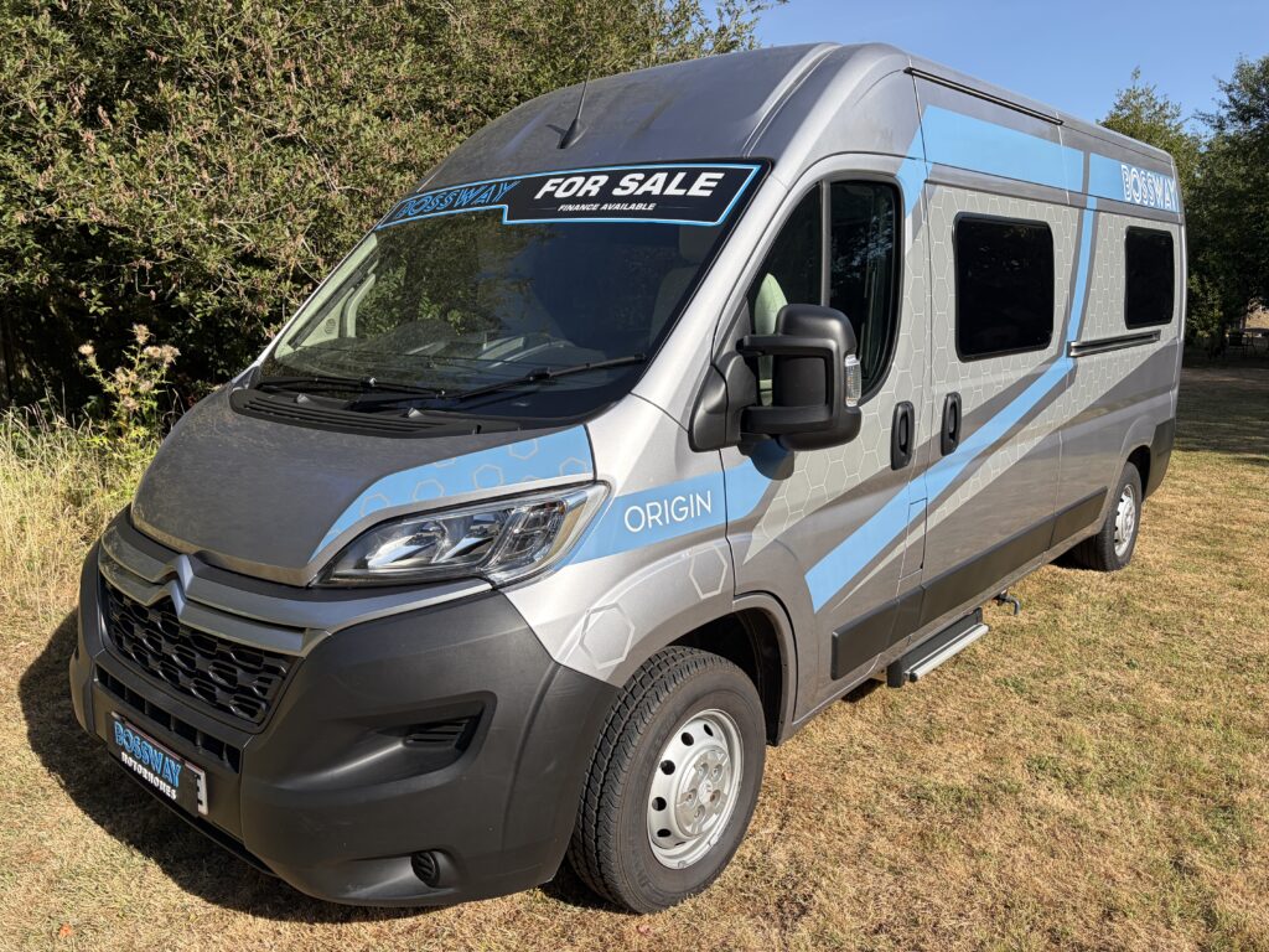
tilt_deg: -9.4
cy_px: 476
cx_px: 634
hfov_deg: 67.3
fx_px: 953
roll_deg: -0.3
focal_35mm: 26
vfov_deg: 53.1
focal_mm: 5.96
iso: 64
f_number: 1.6
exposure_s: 1/3125
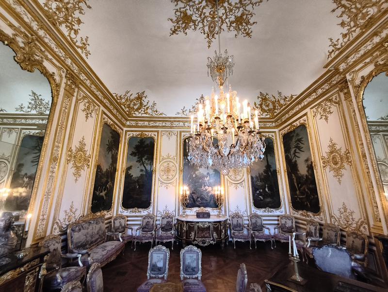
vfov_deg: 81.8
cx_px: 194
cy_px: 146
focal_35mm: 15
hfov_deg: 98.1
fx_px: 168
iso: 400
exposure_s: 1/33.3
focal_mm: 1.65
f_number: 2.2
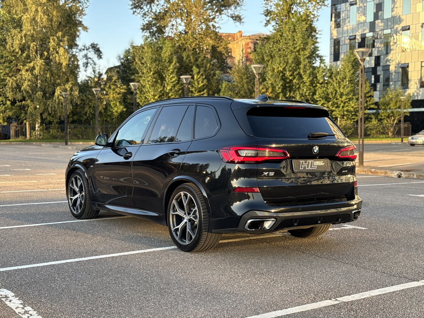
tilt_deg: -2.9
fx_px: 588
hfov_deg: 39.7
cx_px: 212
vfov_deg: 30.3
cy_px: 159
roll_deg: +0.0
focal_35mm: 48
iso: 64
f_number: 1.78
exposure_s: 1/370
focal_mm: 6.76
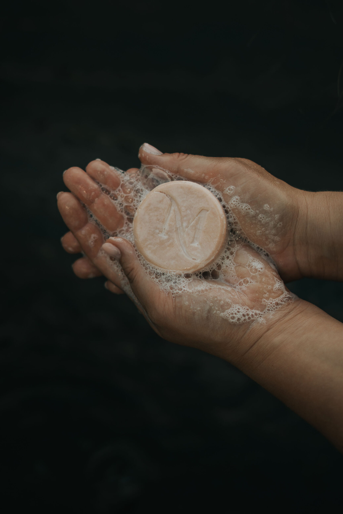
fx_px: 1072
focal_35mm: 75
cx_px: 172
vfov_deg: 27.0
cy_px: 257
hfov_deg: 18.2
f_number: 1.8
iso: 125
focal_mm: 50
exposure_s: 1/4000
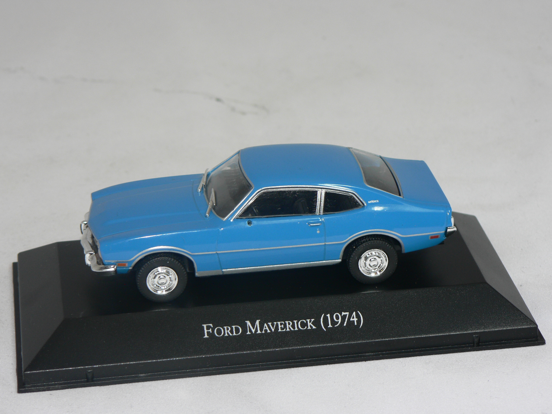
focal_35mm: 112
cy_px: 207
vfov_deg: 13.2
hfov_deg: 17.6
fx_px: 1786
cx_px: 276
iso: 80
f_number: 3.2
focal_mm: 18.6
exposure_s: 1/60
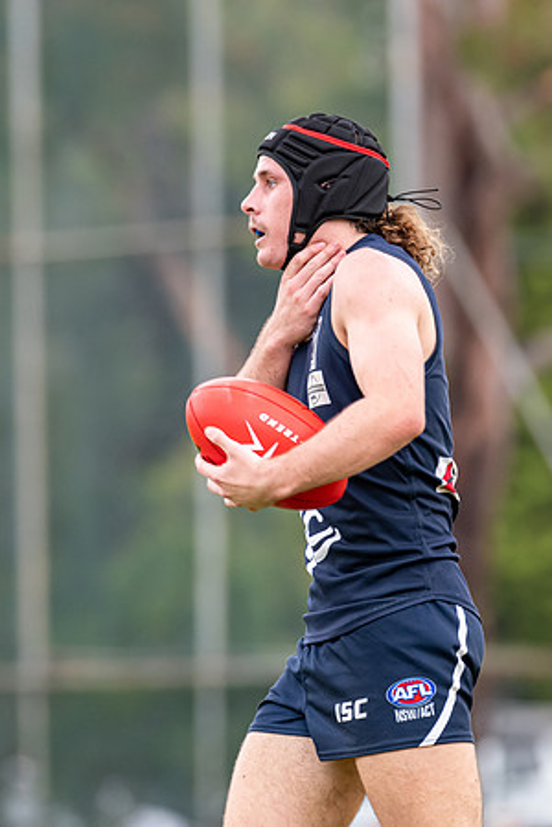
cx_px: 221
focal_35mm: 814
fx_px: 18729
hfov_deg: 1.7
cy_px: 354
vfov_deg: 2.5
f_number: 6.3
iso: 1250
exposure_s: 1/250
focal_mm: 460
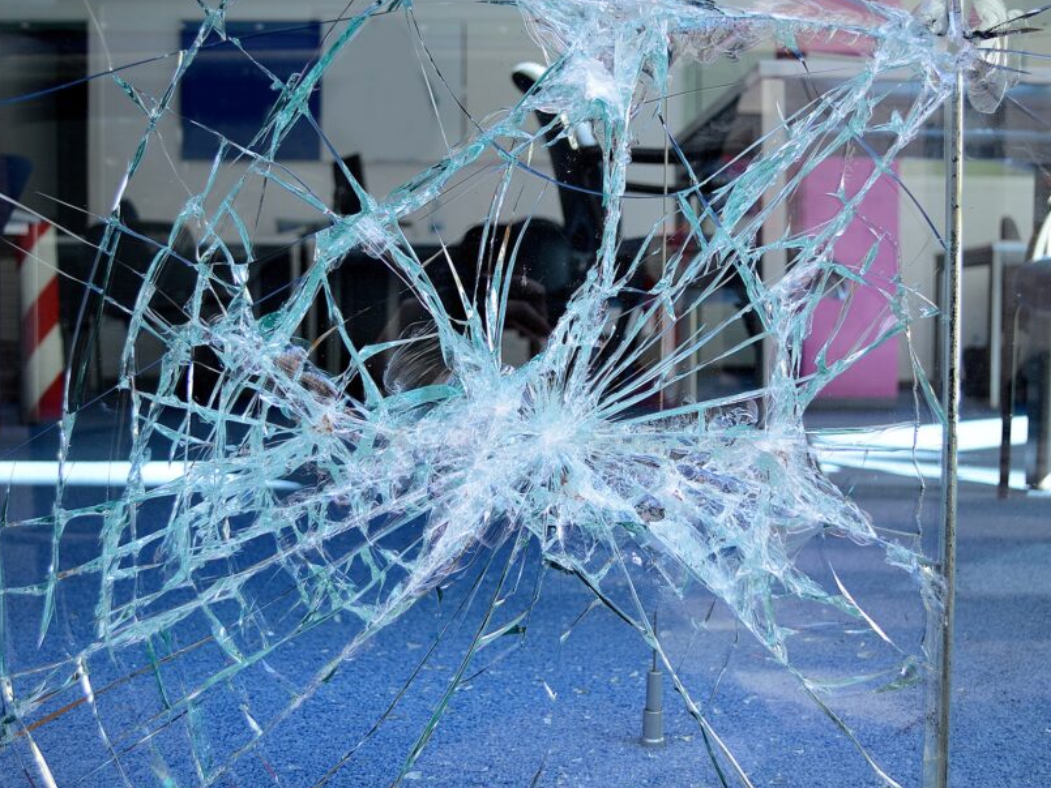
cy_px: 387
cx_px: 510
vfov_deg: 32.9
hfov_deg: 42.9
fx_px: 1336
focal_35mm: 44
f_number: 4
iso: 100
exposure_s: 1/50
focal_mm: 24
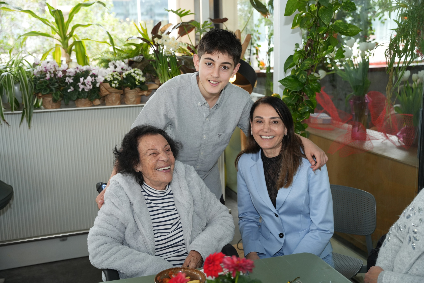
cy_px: 142
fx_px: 522
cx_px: 212
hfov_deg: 44.2
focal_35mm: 44
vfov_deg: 30.3
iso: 1000
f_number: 4
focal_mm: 44.3
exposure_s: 1/160
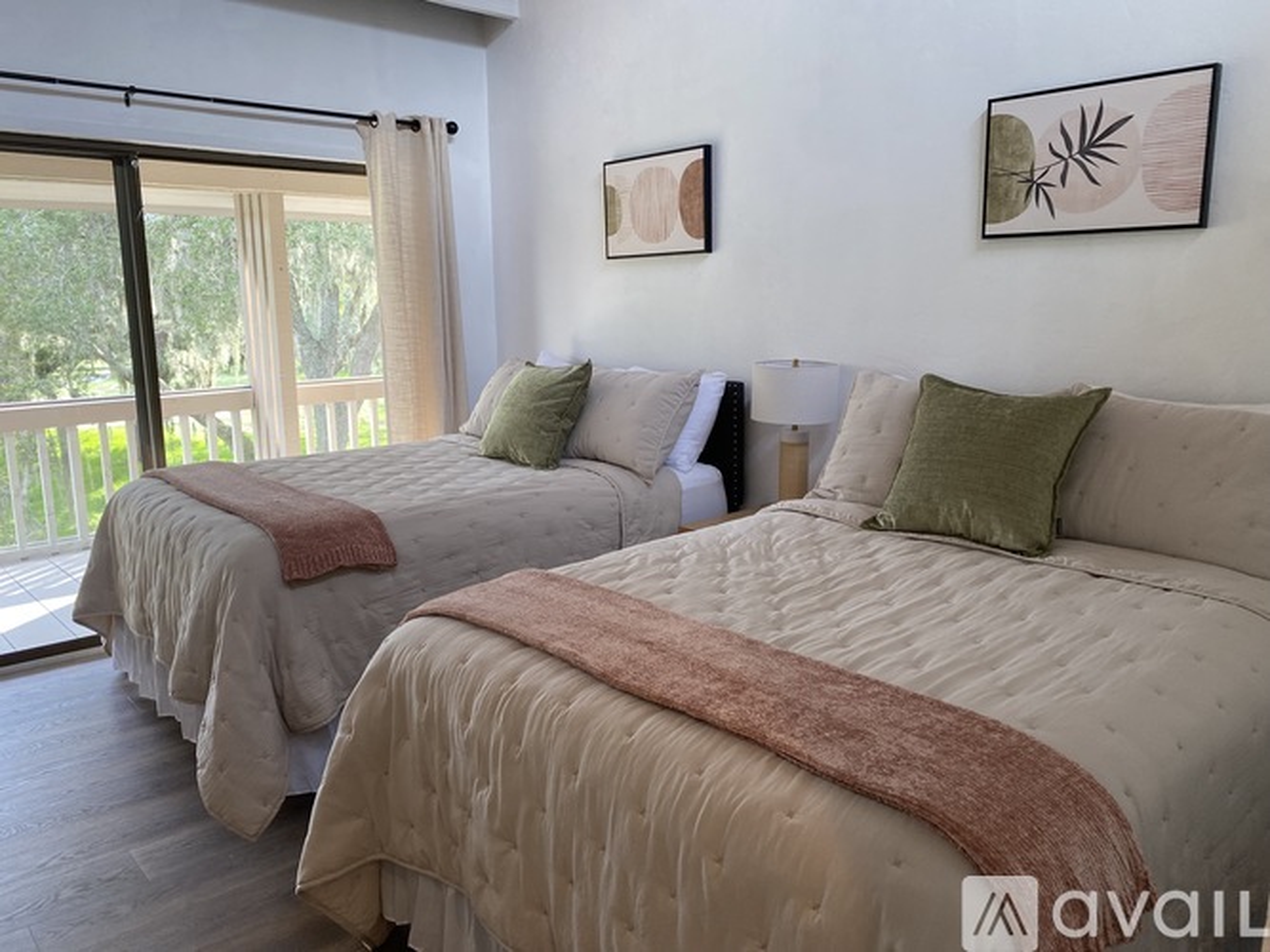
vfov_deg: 53.0
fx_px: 954
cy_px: 476
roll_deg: +1.2
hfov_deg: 67.3
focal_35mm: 26
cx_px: 635
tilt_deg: -10.3
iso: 80
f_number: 1.8
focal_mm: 4.25
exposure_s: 1/121
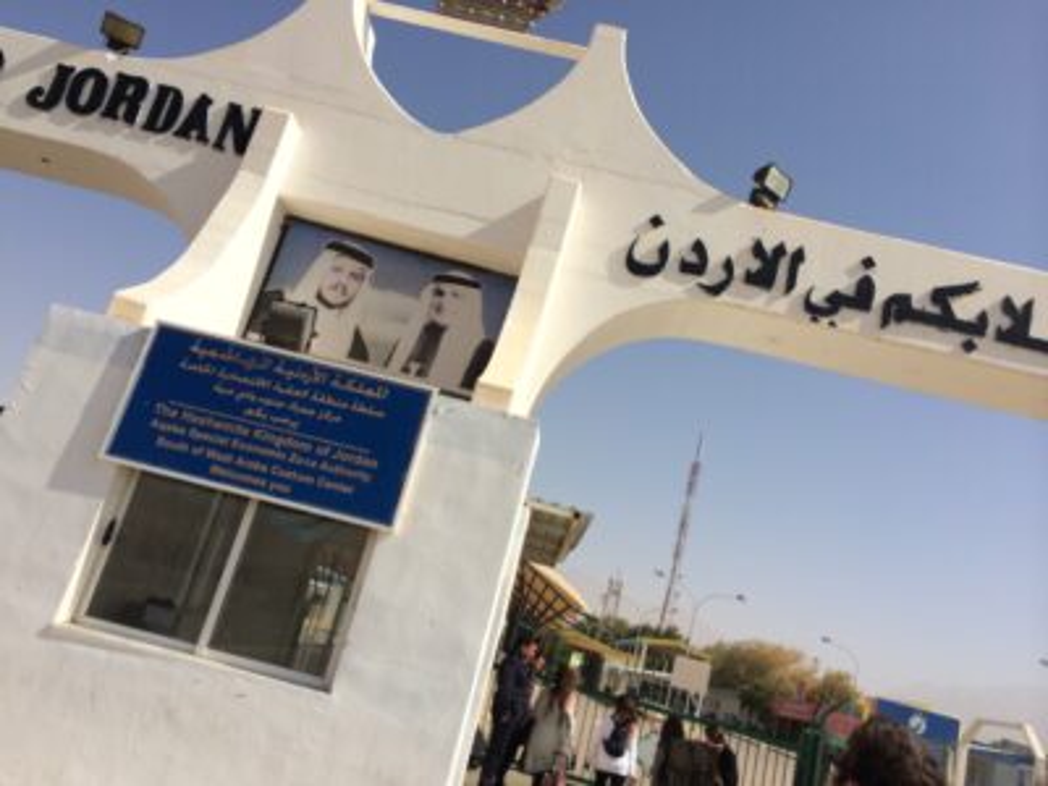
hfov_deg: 60.0
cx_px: 524
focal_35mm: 30
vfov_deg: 46.8
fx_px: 908
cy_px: 393
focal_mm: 4.12
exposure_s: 1/3425
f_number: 2.2
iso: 40
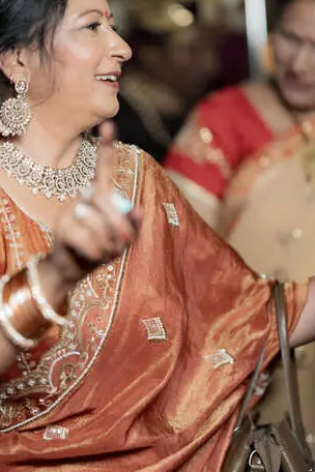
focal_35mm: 149
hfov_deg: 9.2
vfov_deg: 13.8
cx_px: 132
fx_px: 1955
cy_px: 173
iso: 400
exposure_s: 1/250
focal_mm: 85
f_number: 1.4
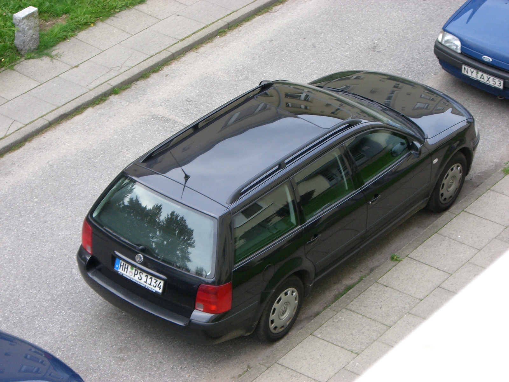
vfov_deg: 13.0
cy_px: 191
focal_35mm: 114
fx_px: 1676
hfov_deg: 17.3
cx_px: 254
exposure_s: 1/100
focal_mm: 18.6
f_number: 5.2
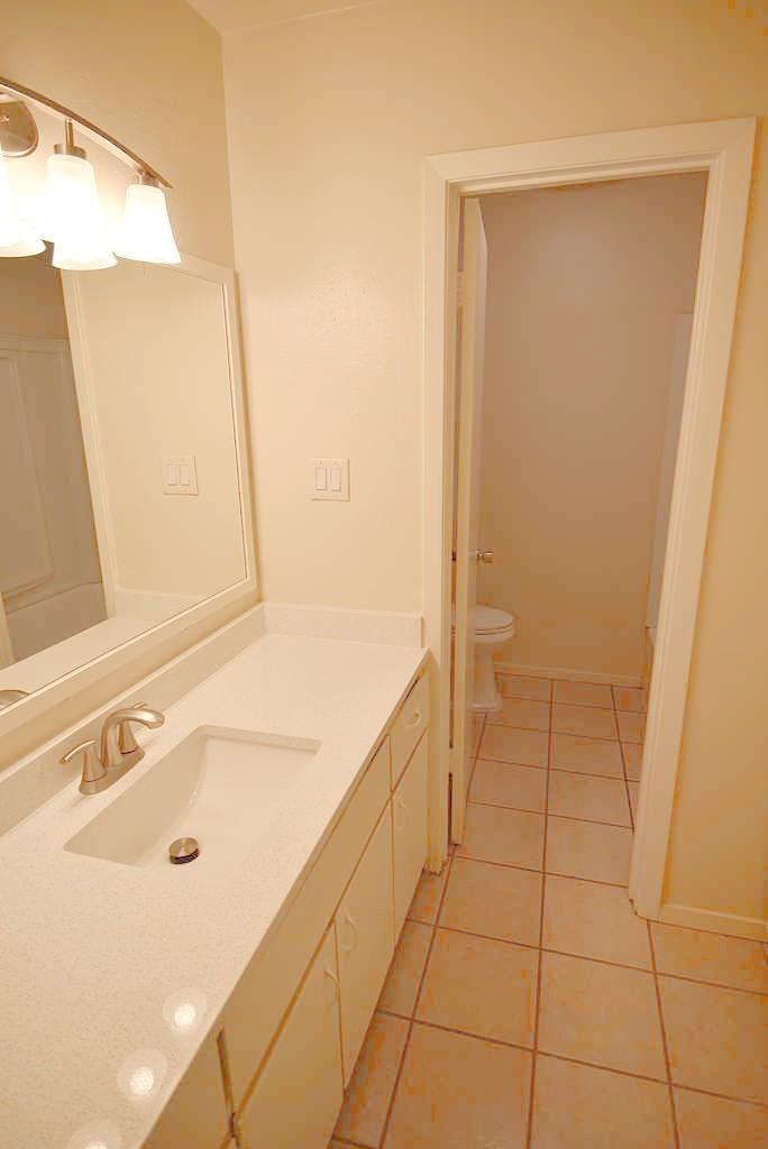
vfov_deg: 86.9
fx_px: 607
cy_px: 574
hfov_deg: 64.6
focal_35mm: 19
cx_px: 384
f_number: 6.3
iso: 400
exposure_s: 1/160
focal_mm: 19
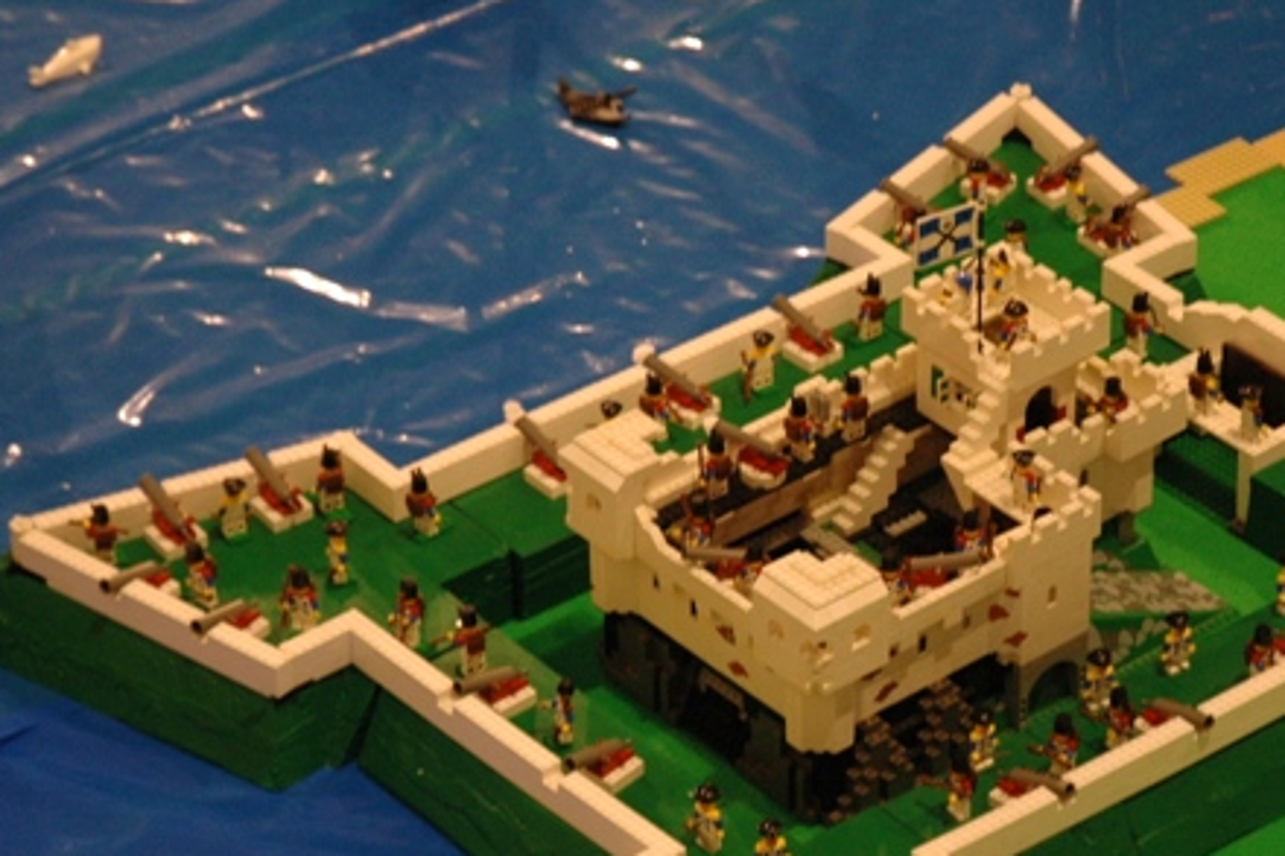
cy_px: 651
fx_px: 5349
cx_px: 891
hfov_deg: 13.7
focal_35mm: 150
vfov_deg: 9.1
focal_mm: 55
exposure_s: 1/60
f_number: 4.5
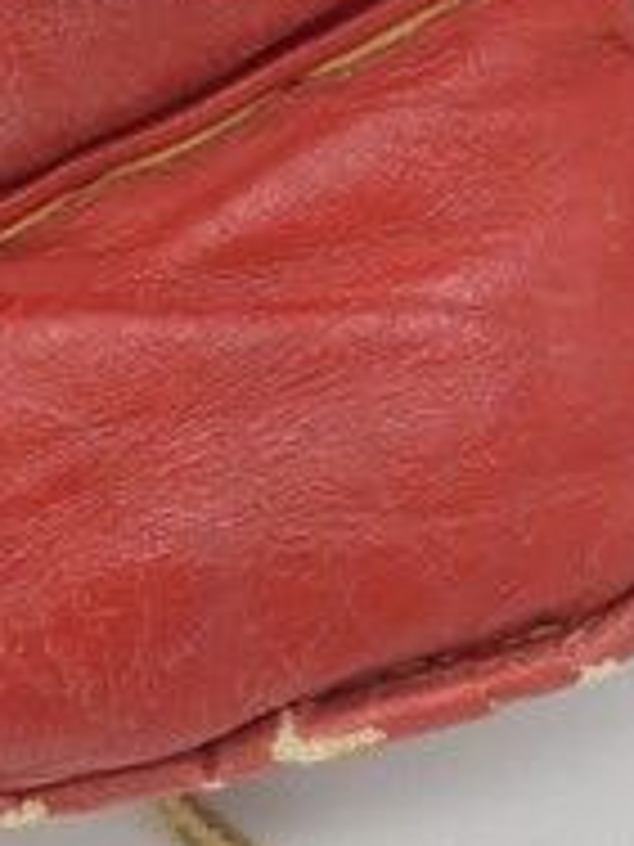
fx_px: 3981
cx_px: 465
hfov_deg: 9.1
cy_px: -706
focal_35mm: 163
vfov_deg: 11.2
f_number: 4
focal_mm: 6.1
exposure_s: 1/50
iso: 100
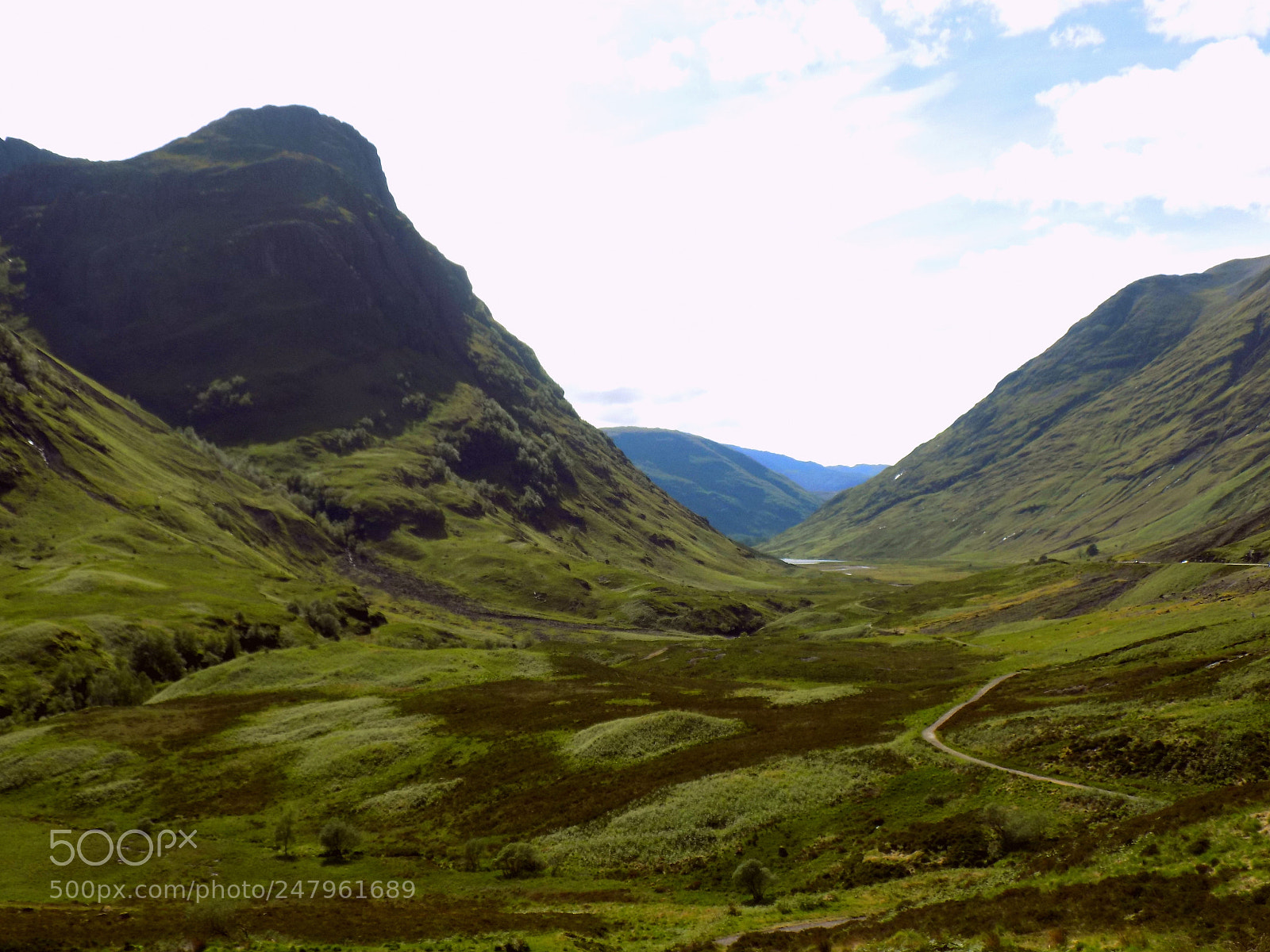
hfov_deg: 54.0
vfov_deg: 41.8
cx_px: 635
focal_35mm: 34
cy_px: 476
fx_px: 1247
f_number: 3.4
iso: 80
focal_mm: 6.1
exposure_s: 1/1000
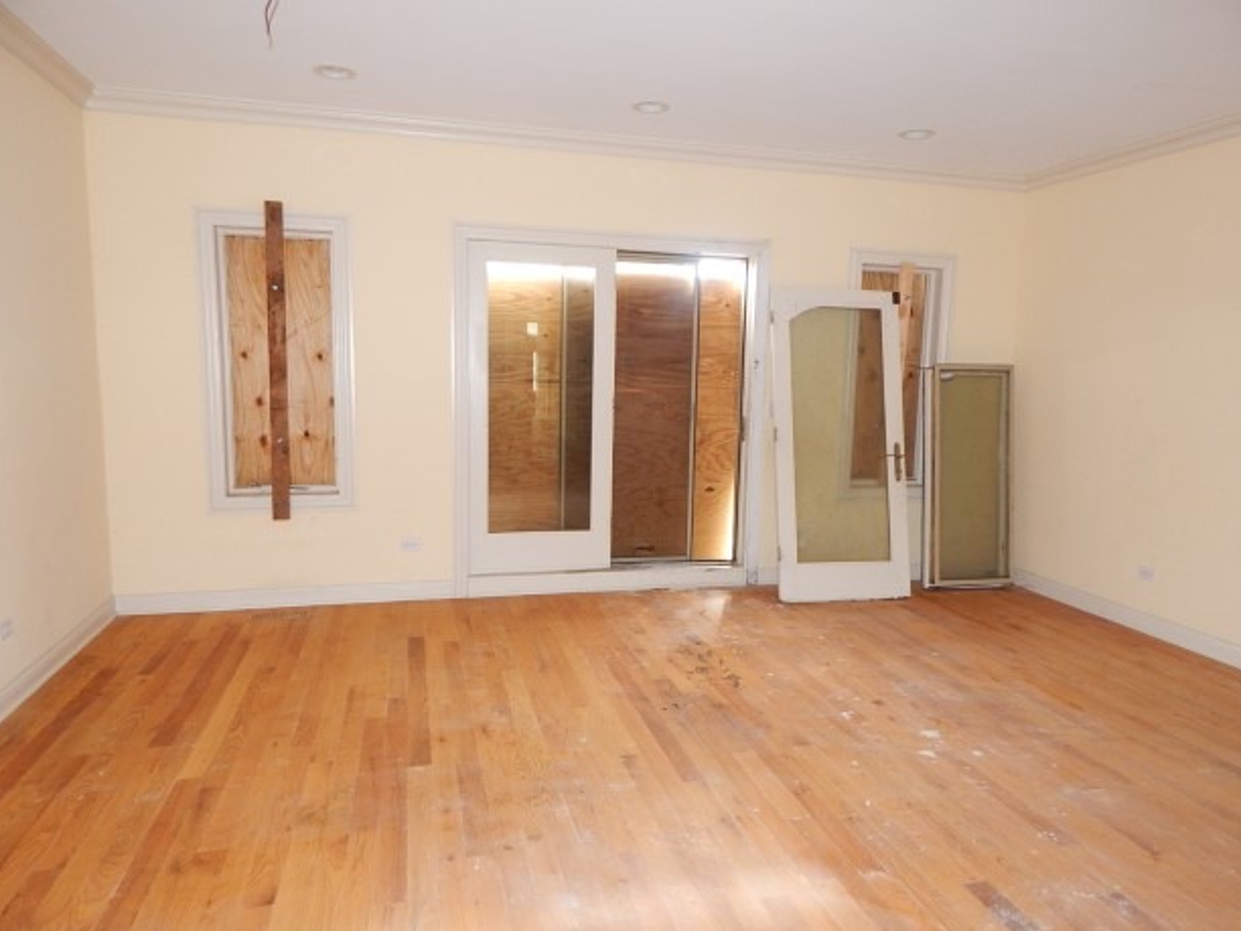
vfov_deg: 58.9
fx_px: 825
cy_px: 485
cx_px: 635
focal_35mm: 23
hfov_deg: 73.9
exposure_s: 1/30
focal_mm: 4
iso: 280
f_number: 3
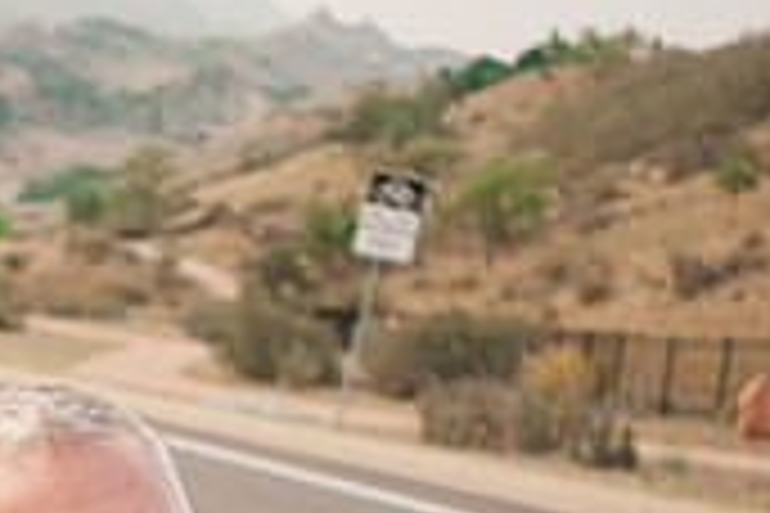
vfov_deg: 13.3
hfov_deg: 20.4
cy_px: 846
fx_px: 2032
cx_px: -81
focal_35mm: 95
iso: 2000
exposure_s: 1/3200
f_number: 3.5
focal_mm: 28
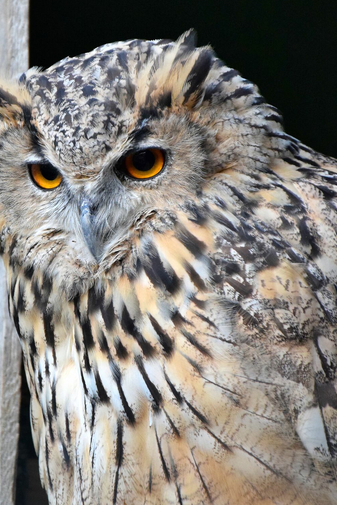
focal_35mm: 336
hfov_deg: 4.1
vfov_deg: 6.1
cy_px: 222
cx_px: 90
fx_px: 4718
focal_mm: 140
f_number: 5.6
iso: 2500
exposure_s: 1/500
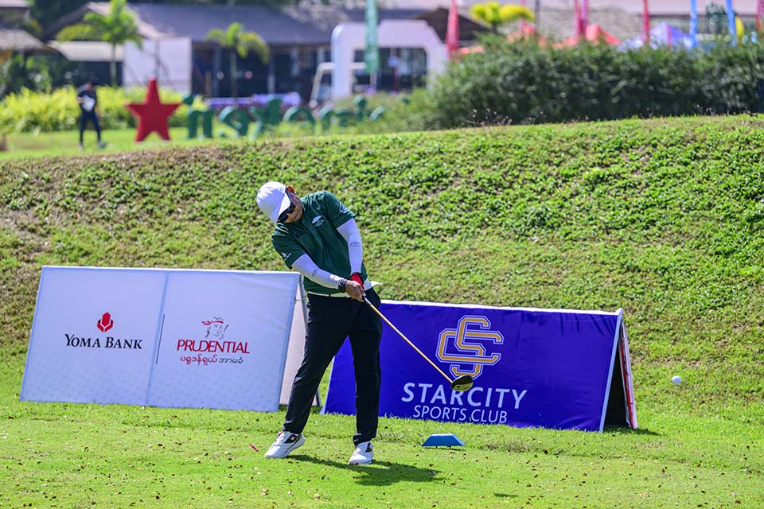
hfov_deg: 15.2
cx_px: 382
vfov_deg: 10.2
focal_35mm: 135
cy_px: 254
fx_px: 2865
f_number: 2.8
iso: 280
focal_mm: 135
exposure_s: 1/5000
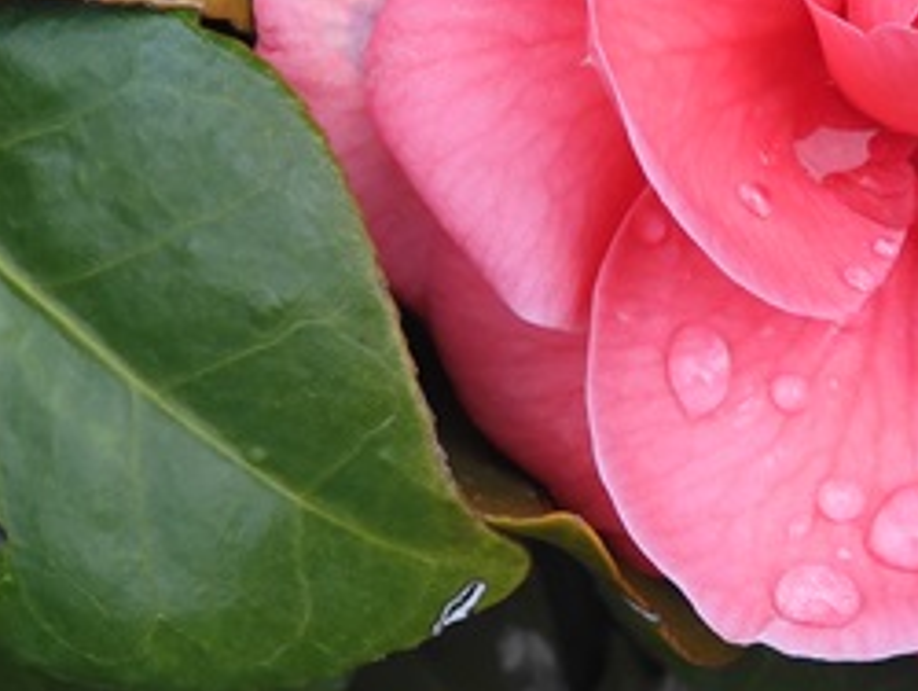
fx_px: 3716
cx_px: 971
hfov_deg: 13.8
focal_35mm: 140
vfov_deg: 10.5
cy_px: 26
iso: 100
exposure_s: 1/160
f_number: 4.5
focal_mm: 11.6
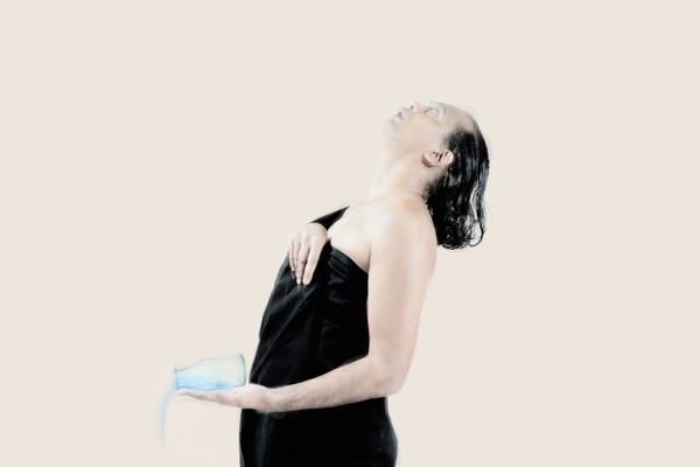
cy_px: 234
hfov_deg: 54.4
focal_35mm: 35
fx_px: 681
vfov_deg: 37.9
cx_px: 350
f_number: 2.5
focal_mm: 35
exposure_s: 1/125
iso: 400
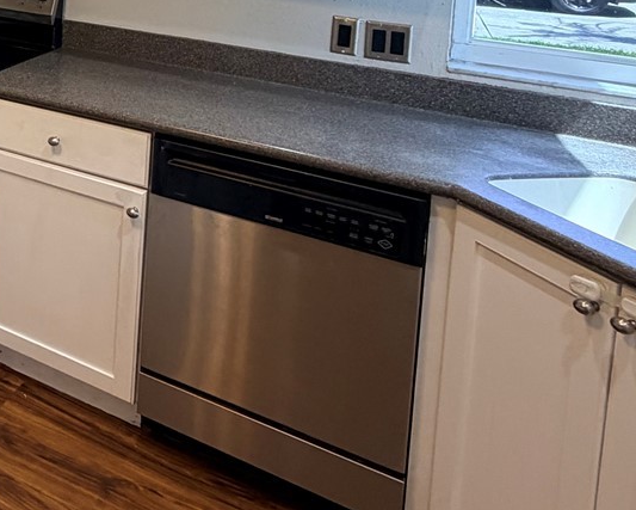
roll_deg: -1.7
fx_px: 772
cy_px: -72
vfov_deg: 31.7
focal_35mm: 41
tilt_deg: -4.2
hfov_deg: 36.6
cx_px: -89
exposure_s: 1/120
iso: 200
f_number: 2.2
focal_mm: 2.22
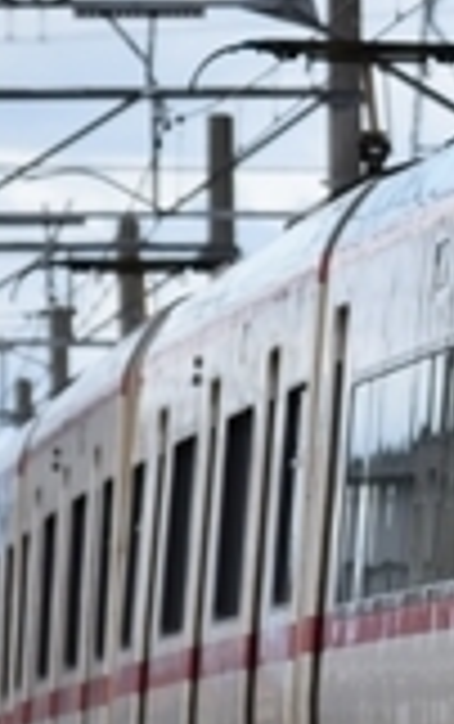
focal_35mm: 986
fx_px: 19468
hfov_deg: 1.3
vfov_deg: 2.1
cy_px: 218
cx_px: 1362
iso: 100
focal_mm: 130
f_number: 5.6
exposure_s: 1/500
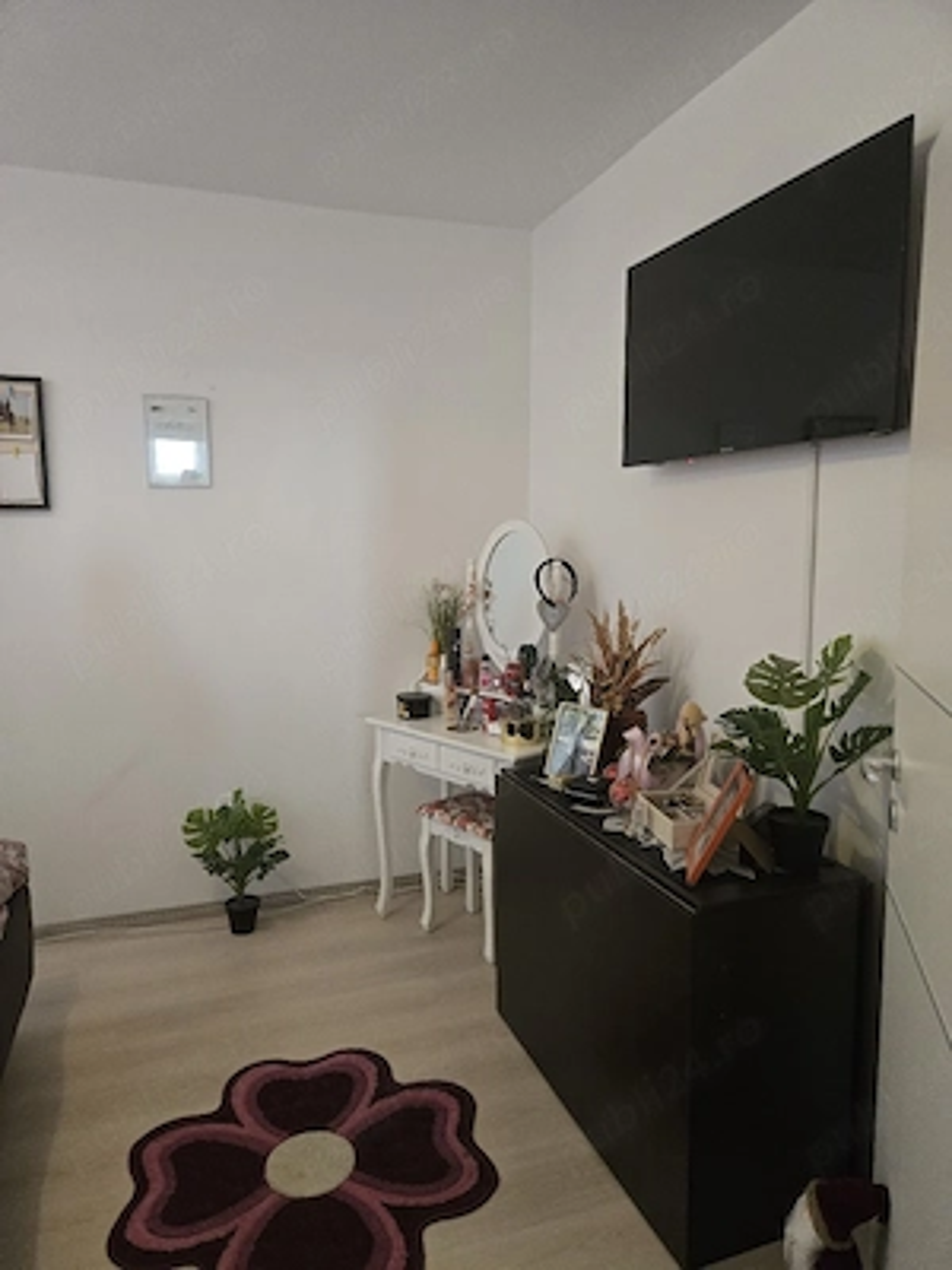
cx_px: 476
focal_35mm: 23
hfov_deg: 58.9
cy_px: 635
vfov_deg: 73.9
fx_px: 843
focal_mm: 5.4
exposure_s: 1/101
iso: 800
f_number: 1.8
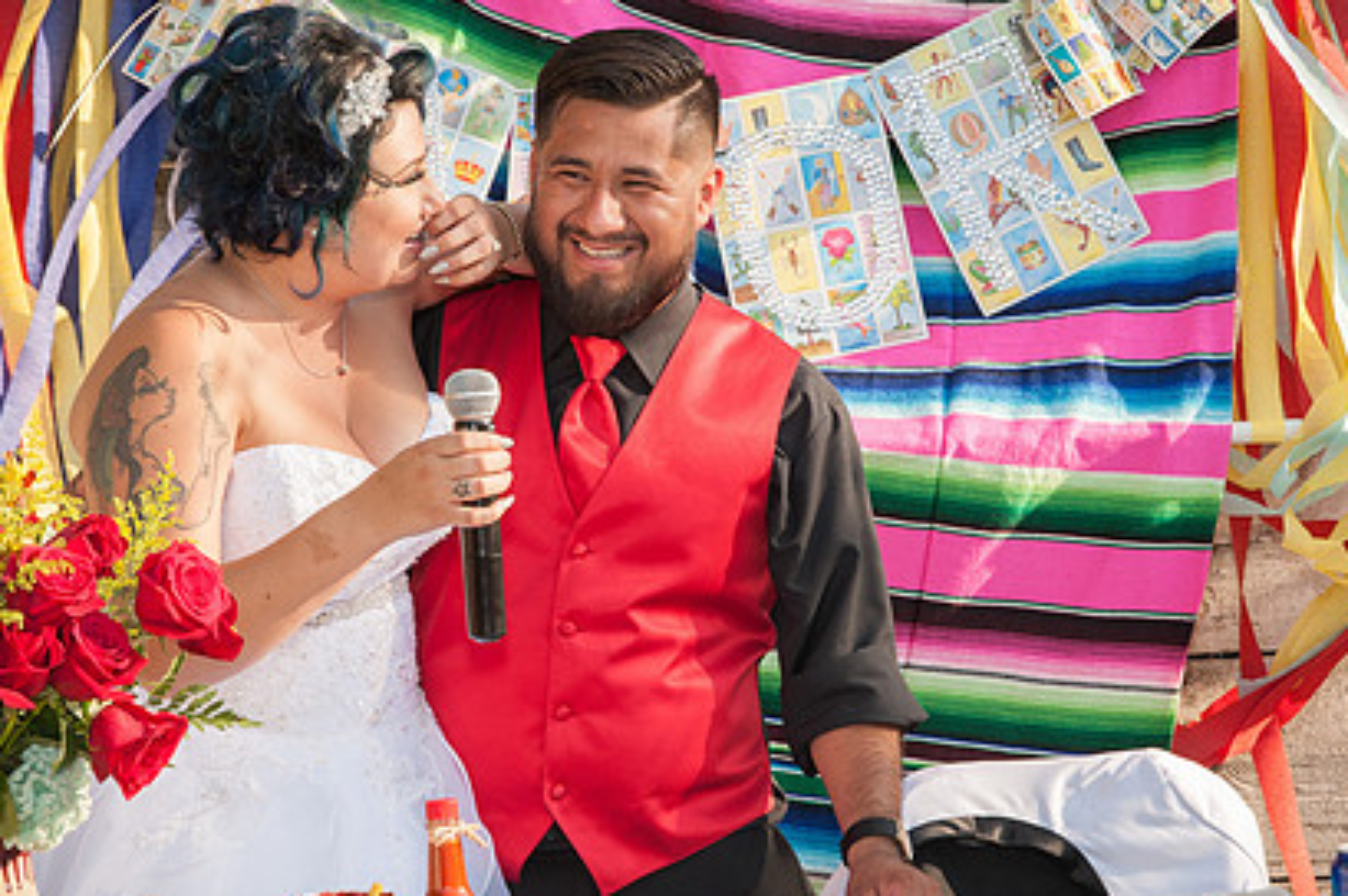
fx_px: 3292
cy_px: 471
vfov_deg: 15.5
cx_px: 682
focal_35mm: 88
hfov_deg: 23.1
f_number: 9
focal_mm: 62
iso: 200
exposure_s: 1/250
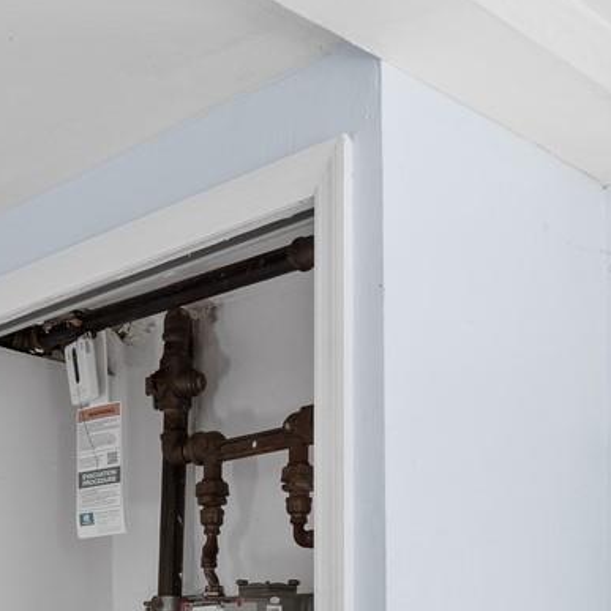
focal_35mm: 63
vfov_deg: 24.6
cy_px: 741
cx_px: 107
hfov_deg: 26.7
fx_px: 1258
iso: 320
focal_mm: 14
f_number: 10
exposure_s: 1/4
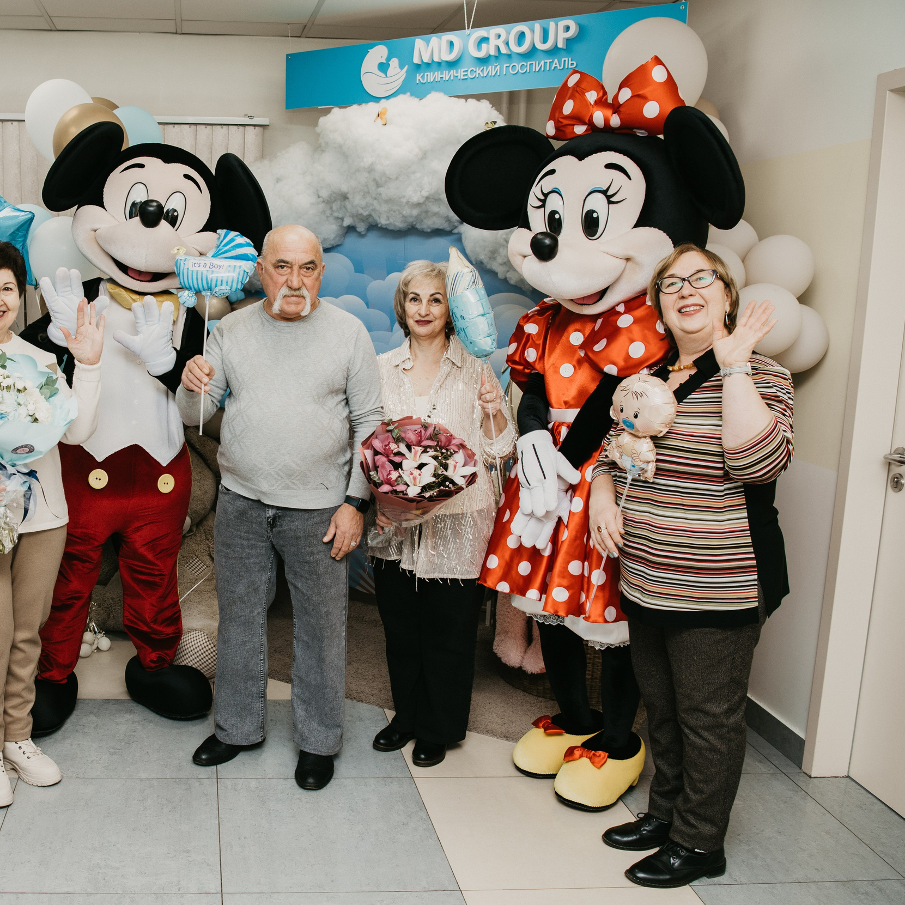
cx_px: 238
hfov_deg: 46.9
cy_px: 444
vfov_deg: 48.4
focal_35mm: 34
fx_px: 1006
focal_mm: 24
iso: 160
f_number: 4
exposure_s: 1/160
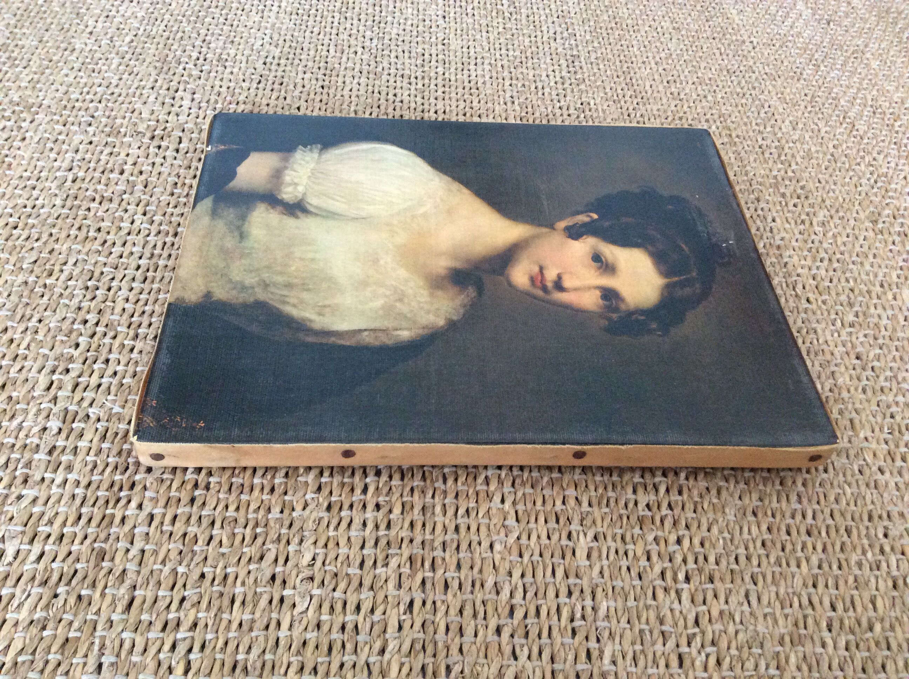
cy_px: 340
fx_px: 839
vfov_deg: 44.1
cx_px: 454
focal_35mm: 32
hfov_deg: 56.9
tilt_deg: -48.2
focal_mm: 3.3
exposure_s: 1/25
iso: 320
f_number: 2.4
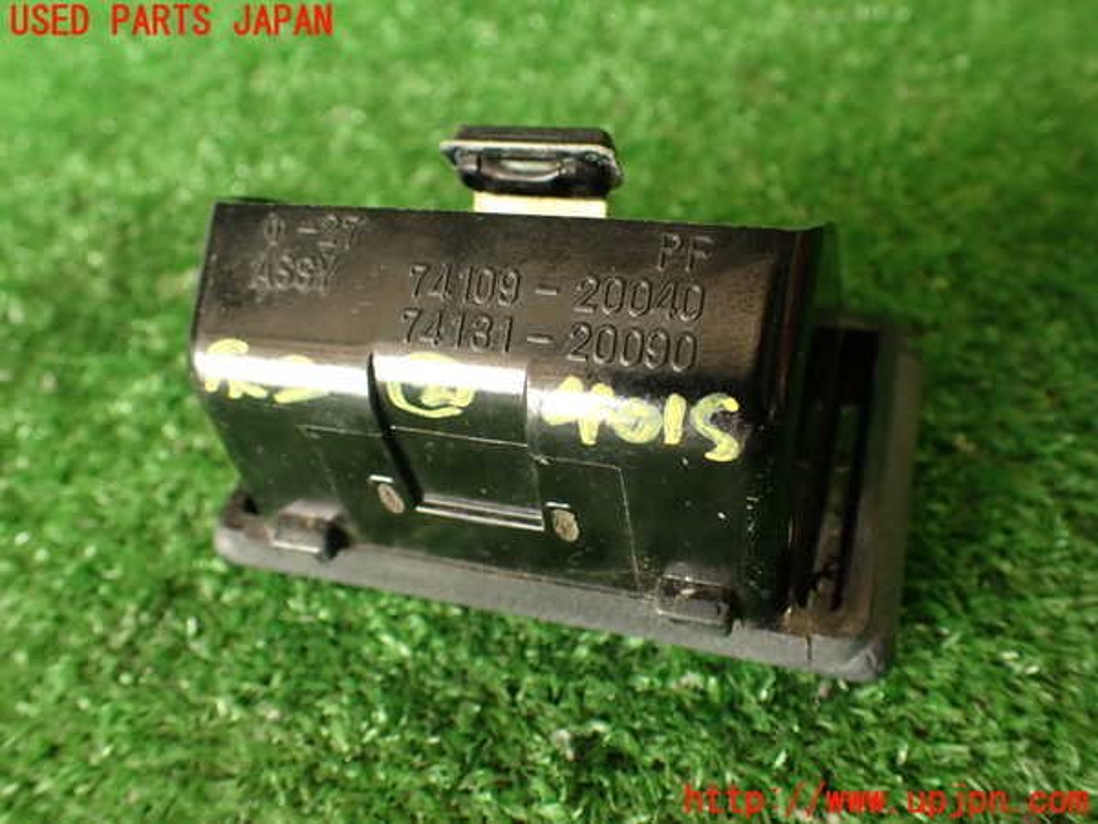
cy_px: 412
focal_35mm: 30
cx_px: 549
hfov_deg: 60.0
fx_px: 952
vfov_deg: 46.8
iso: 160
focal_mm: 5.4
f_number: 2.3
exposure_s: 1/60
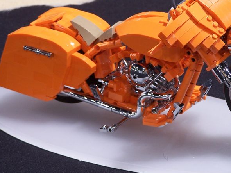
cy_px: 46
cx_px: 153
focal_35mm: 241
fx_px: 1608
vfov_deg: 6.2
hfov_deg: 8.2
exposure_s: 1/6
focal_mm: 23.1
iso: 80
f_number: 3.2
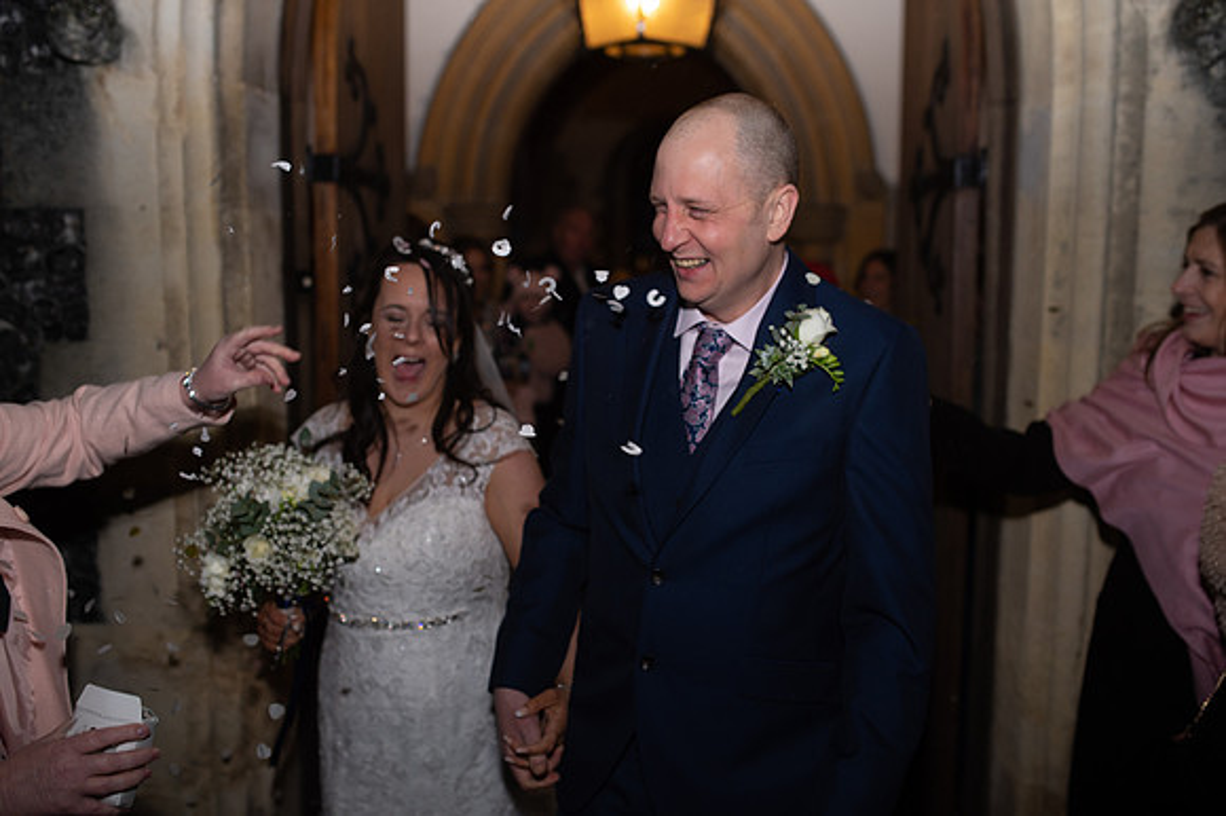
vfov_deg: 37.8
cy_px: 408
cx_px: 613
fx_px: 1191
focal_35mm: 35
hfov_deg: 54.5
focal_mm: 35
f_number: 2.5
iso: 640
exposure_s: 1/400
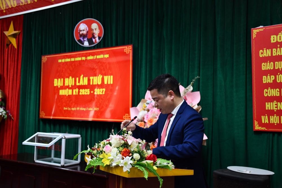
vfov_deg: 34.2
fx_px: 305
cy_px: 94
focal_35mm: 39
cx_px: 141
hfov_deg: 49.6
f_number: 3.8
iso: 1400
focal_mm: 26
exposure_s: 1/125
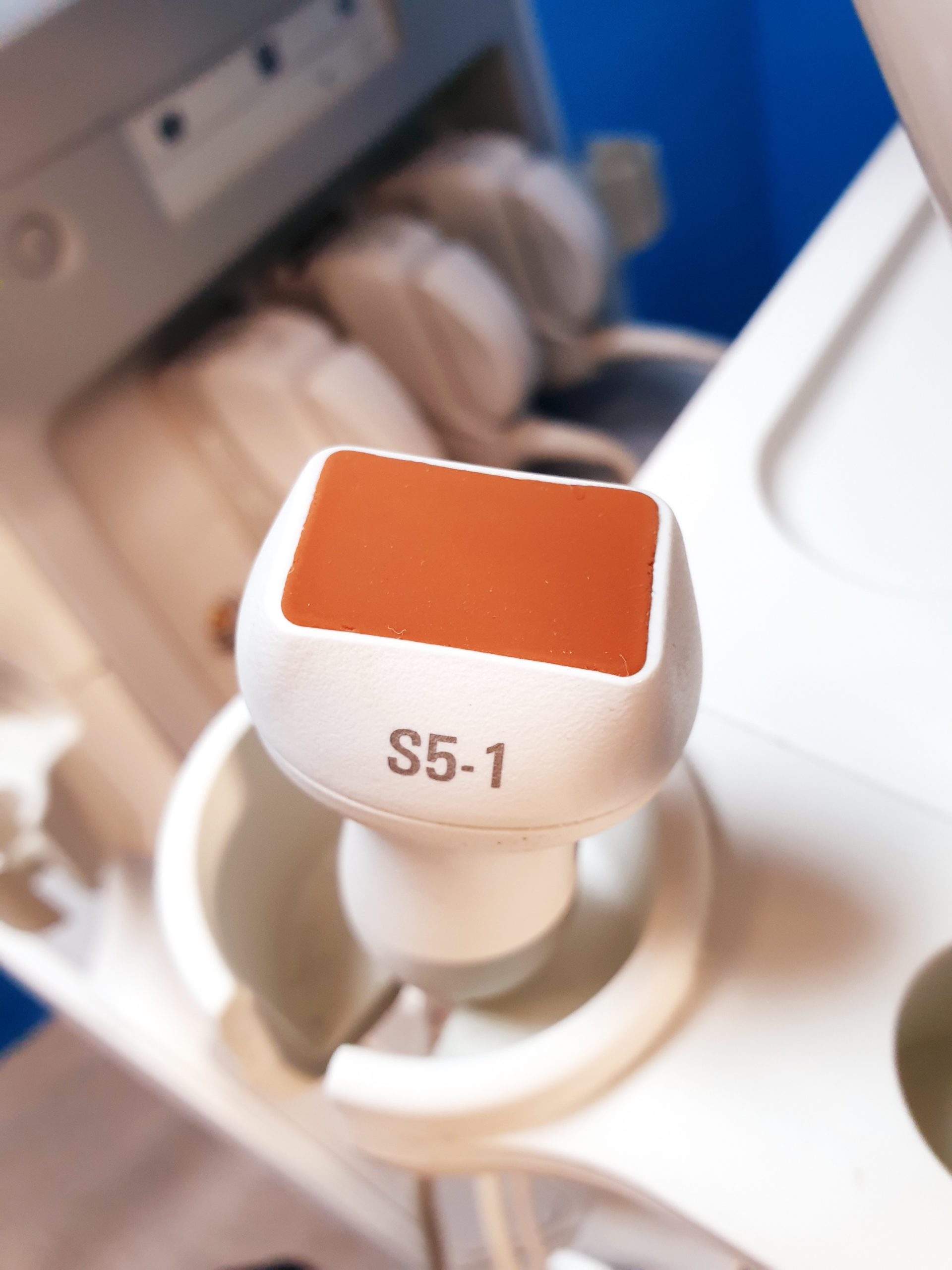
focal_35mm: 26
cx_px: 476
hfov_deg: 53.1
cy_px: 635
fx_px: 953
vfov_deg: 67.3
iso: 250
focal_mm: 4.3
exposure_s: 1/50
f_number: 2.4
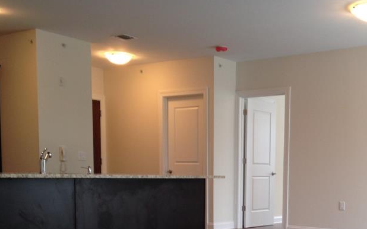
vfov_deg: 21.6
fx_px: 580
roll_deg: -2.1
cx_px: 254
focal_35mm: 58
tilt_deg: -5.7
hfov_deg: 34.7
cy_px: 223
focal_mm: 4.12
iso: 50
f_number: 2.4
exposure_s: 1/20
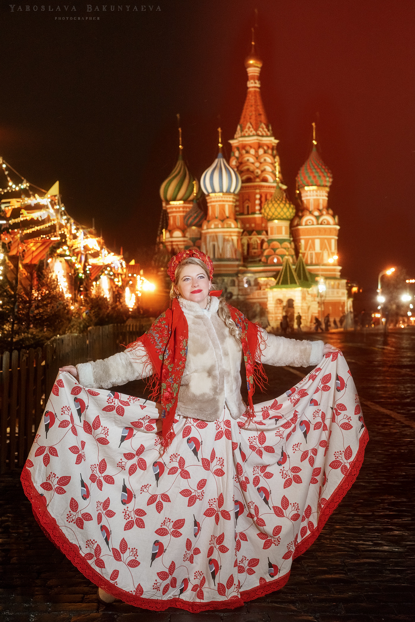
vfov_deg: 36.2
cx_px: 208
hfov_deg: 24.6
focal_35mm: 55
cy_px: 311
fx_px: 950
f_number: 5
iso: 2000
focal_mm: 55
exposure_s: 1/60
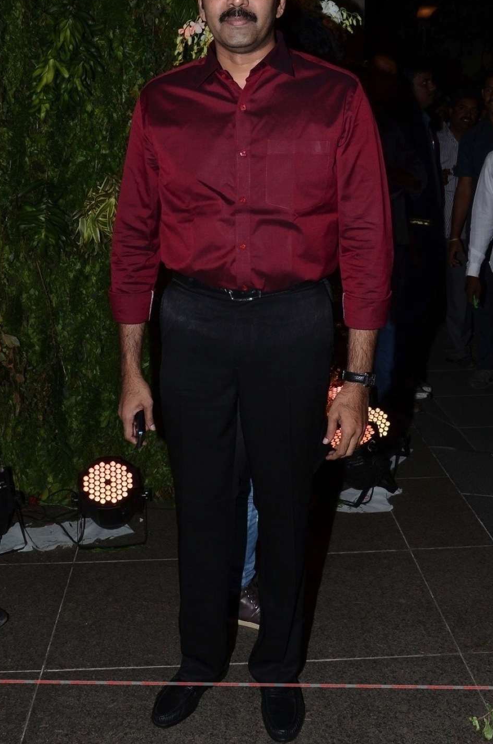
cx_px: 225
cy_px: 332
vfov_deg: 46.4
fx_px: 866
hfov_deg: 31.8
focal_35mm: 42
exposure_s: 1/125
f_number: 9
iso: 500
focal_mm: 22
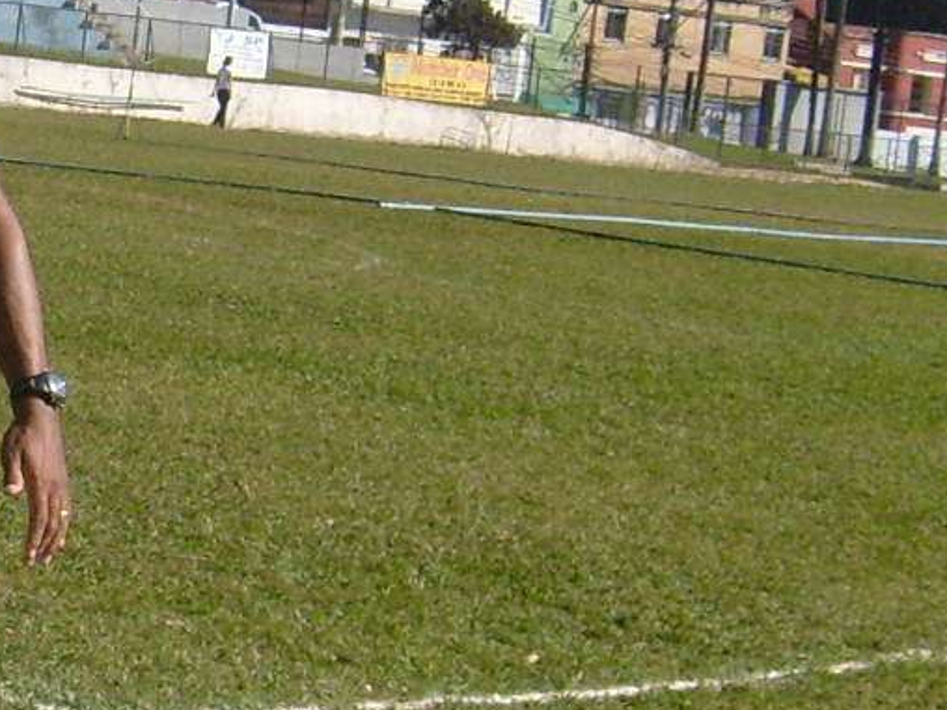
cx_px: -203
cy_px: 423
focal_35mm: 141
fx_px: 3857
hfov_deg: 13.6
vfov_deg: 10.5
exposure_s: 1/350
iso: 80
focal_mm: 5.8
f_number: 7.1
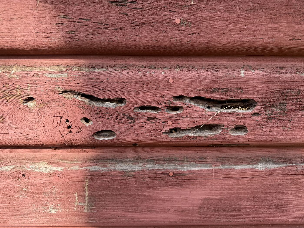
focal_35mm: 24
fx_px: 211
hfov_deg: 71.6
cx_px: 152
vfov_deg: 56.8
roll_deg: -0.8
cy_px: 114
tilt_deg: -11.6
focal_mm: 6.76
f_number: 1.78
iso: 80
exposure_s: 1/517
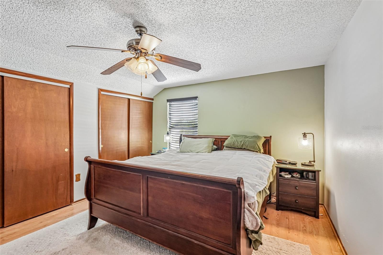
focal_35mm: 16
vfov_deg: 73.7
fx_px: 170
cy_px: 128
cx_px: 192
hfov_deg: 96.7
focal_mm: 16
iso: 400
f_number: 8
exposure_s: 1/10
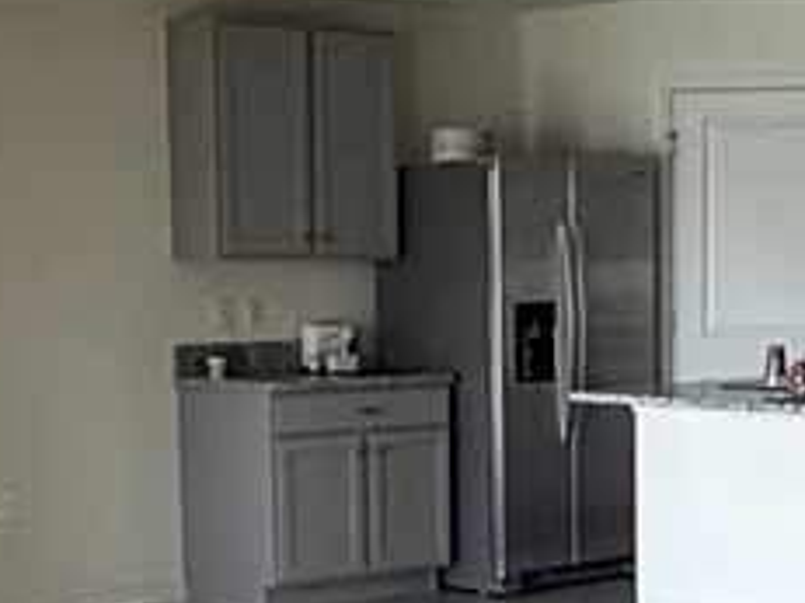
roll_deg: +1.0
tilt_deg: -10.3
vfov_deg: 14.8
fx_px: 2255
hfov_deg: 20.2
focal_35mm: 97
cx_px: 505
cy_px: 701
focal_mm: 2.22
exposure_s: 1/99
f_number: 2.2
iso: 200
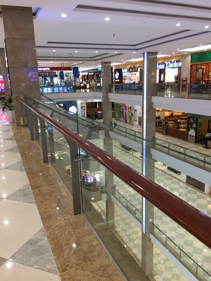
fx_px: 236
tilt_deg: -13.2
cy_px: 140
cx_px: 106
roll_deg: +1.1
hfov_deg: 48.2
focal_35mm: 29
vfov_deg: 61.7
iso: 32
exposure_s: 1/17
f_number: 2.2
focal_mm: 4.15
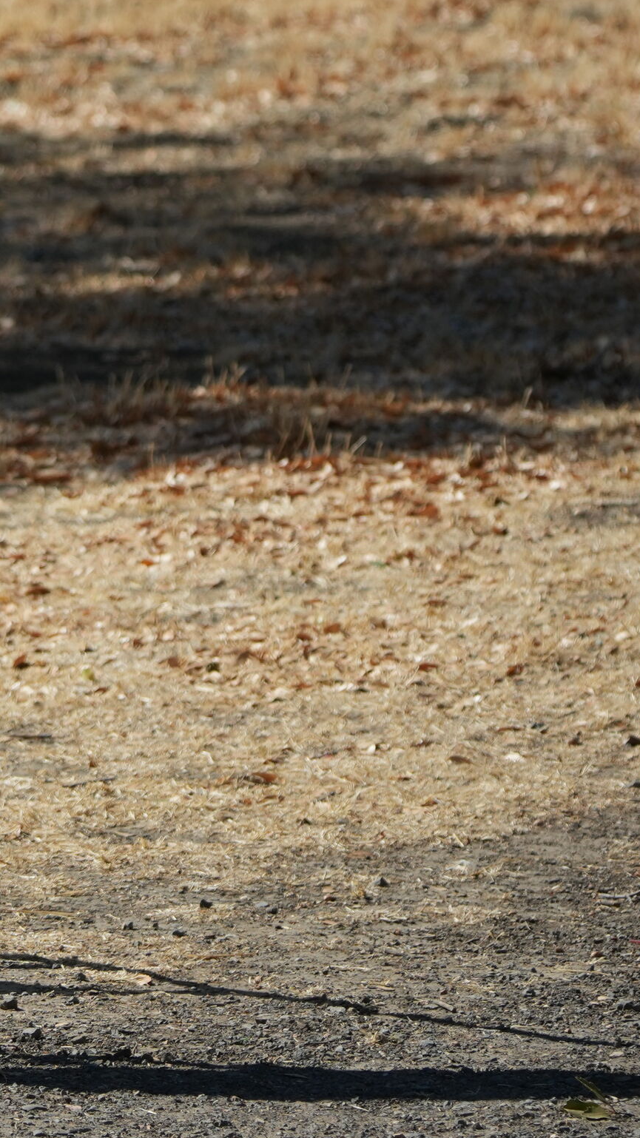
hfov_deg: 3.0
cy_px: 283
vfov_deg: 5.3
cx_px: -368
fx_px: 12250
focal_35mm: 406
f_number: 5.6
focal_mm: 138
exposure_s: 1/1600
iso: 250
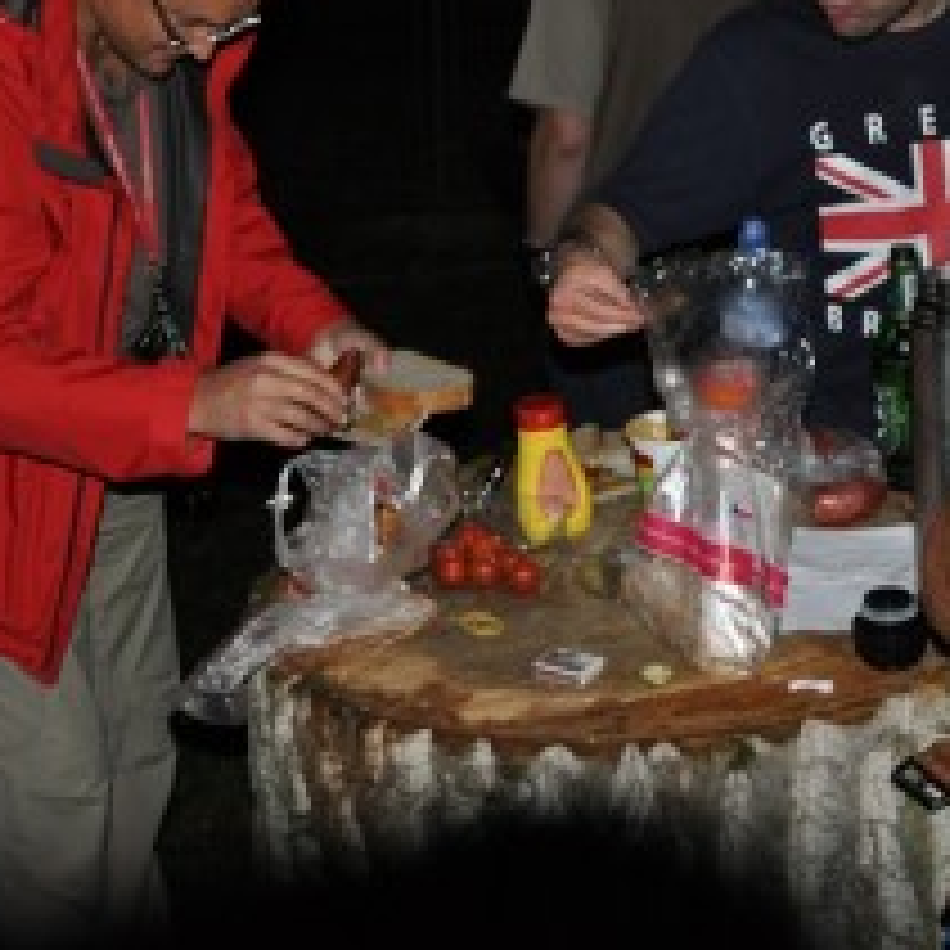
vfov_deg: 32.3
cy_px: 270
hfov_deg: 32.7
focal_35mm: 52
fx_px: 1615
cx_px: 545
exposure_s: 1/60
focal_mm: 18
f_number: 3.5
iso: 800
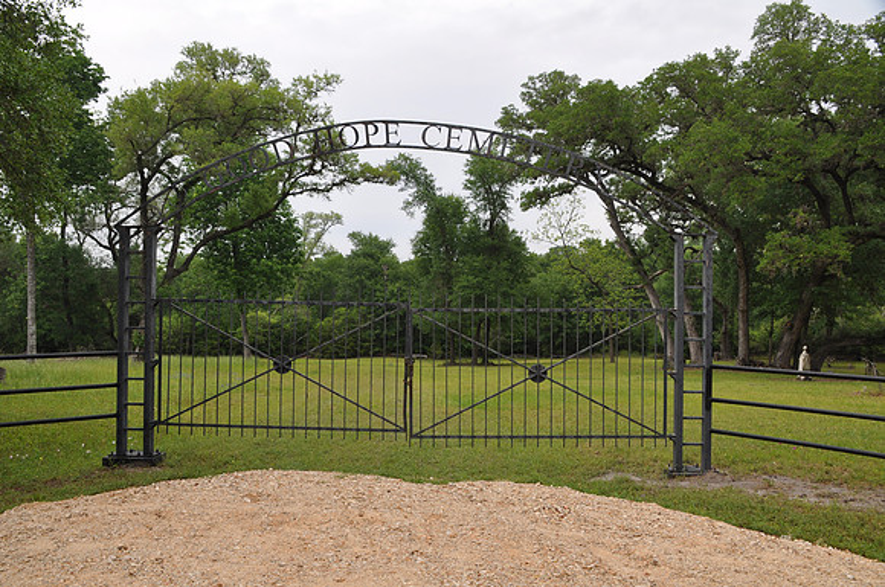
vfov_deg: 39.9
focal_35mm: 33
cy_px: 294
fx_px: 810
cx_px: 442
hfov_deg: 57.3
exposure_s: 1/100
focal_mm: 22
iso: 200
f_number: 10
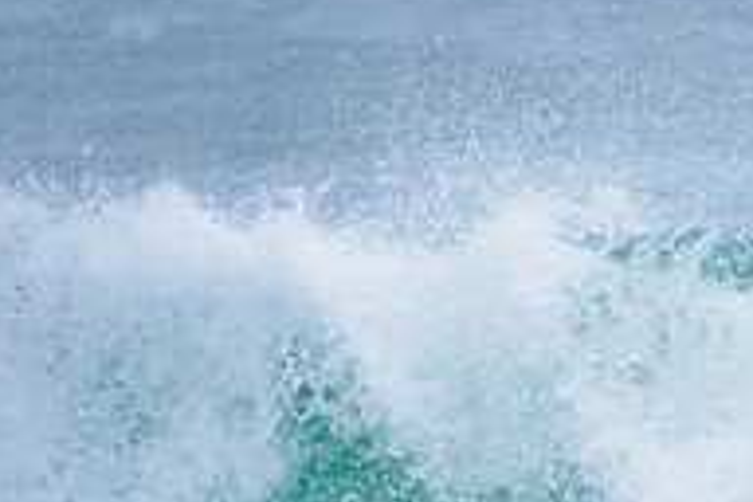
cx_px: 1284
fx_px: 38672
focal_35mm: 1849
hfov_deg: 1.1
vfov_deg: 0.7
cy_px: 670
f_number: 5.6
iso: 900
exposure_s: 1/2000
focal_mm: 500
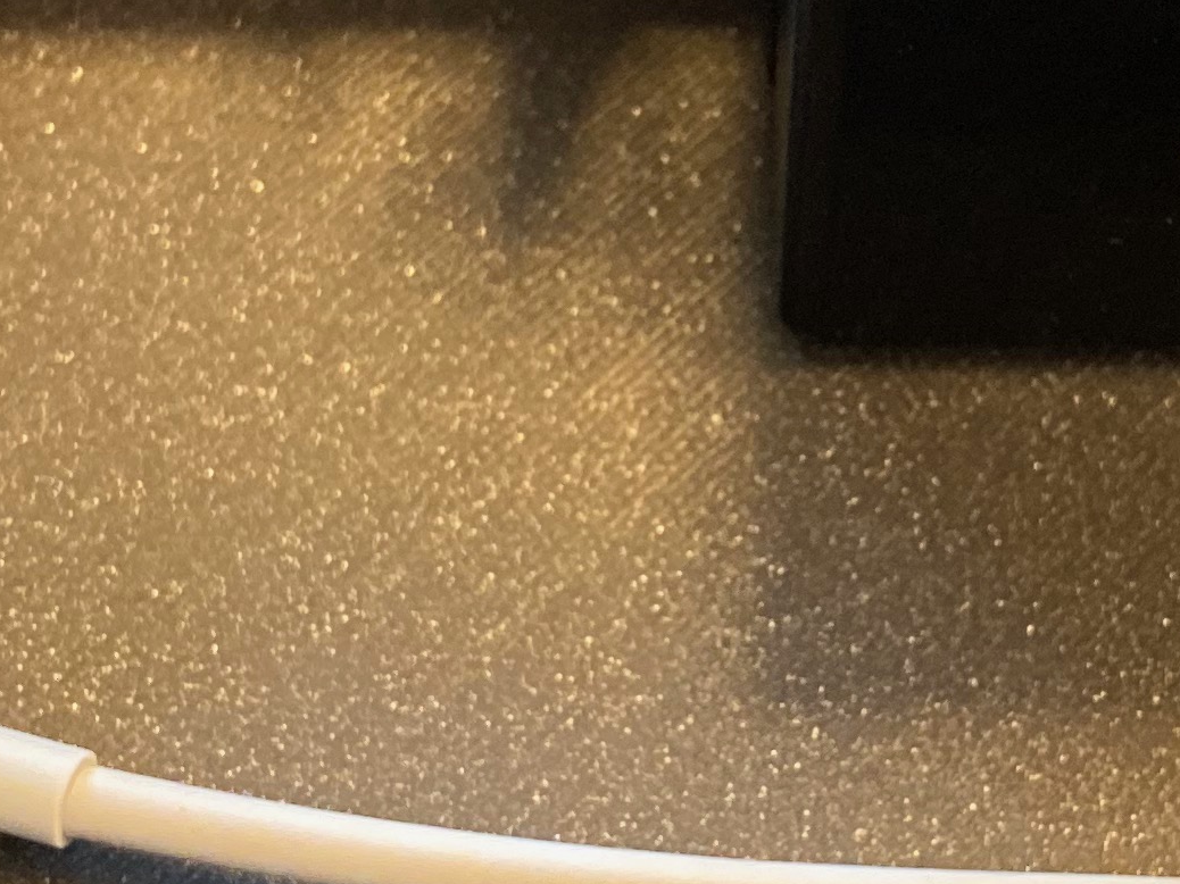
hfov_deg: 19.4
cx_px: 826
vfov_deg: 14.6
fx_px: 3442
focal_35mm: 101
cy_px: 350
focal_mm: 4.25
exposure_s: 1/50
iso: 400
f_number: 1.8
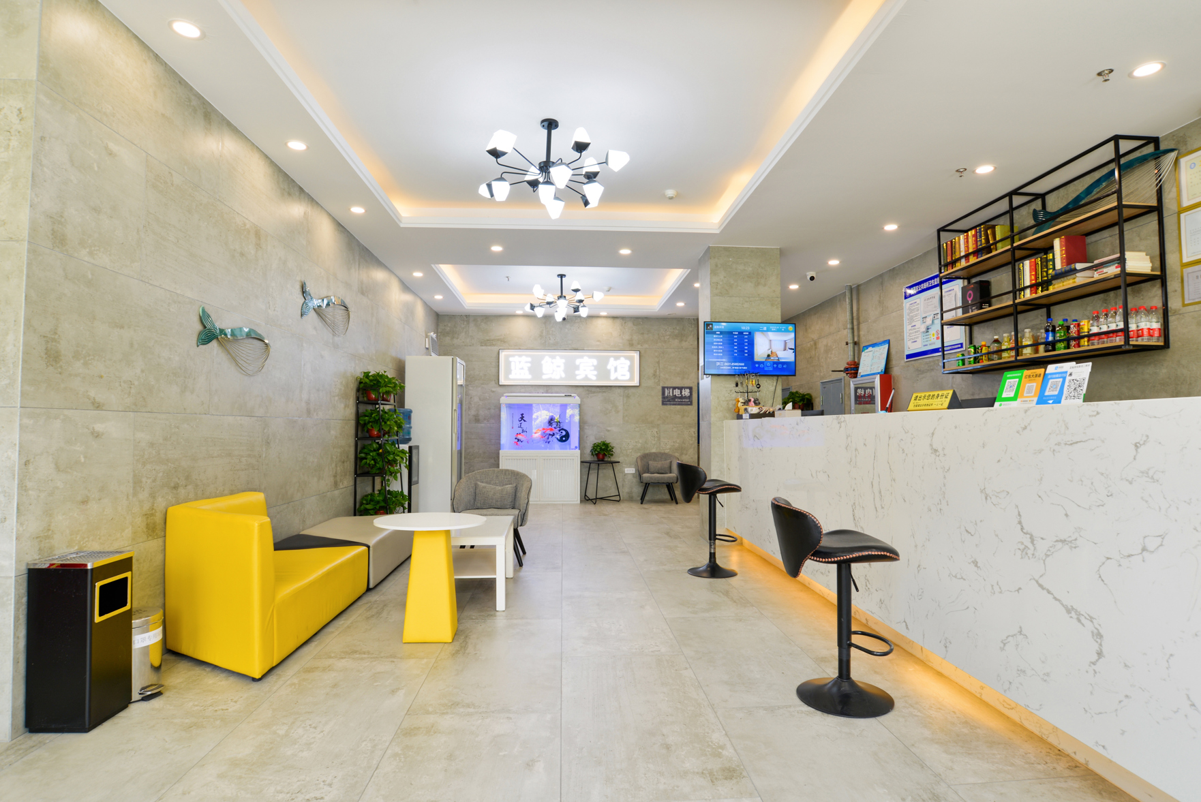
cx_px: 600
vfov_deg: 67.5
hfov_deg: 90.0
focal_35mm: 18
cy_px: 401
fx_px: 601
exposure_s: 1/10
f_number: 8
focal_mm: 18
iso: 100
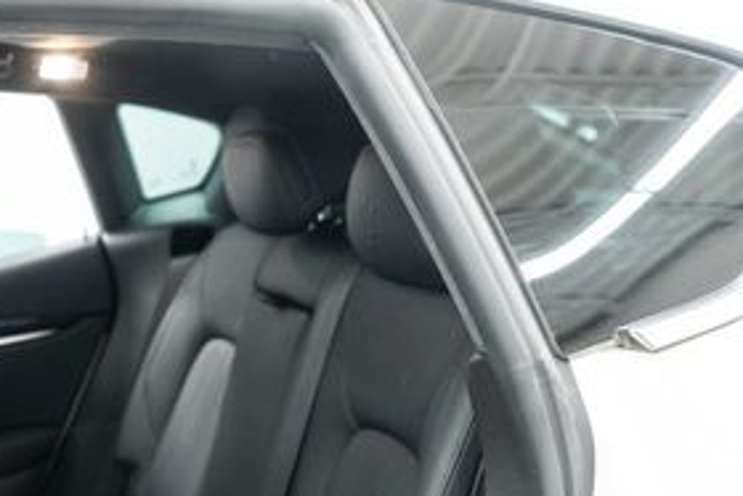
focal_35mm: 64
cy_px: 548
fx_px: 1322
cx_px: 109
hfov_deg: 30.3
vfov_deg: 20.3
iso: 1600
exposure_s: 1/50
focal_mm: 28
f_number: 3.2
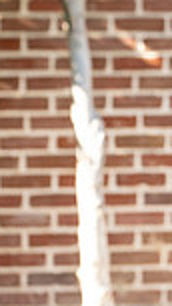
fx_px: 3537
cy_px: -61
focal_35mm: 436
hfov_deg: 2.7
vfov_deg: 4.9
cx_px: 508
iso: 400
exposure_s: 1/200
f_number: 5.6
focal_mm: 110
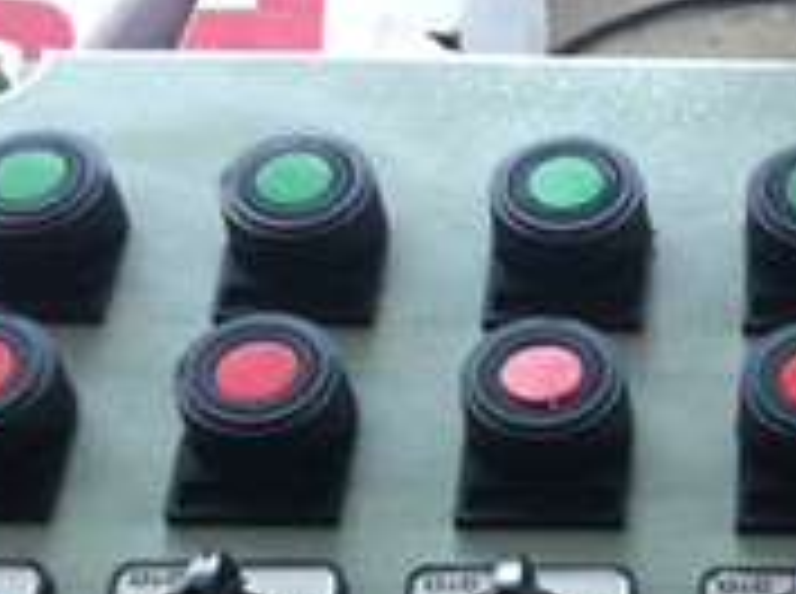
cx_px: 841
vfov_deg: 14.4
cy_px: 709
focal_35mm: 99
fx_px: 2272
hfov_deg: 19.2
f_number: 2.8
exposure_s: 1/17
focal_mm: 3.85
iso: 320
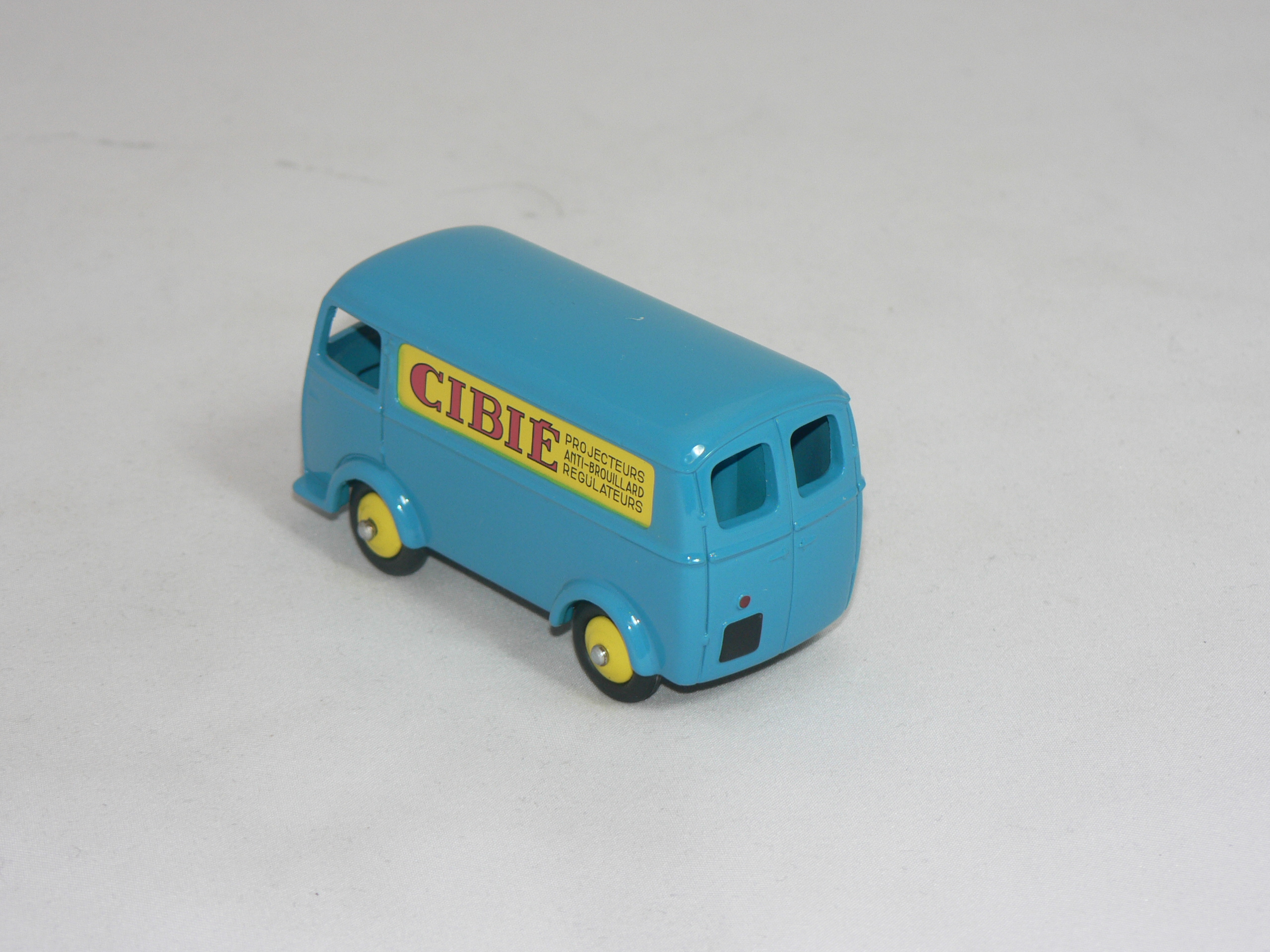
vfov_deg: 13.6
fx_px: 3999
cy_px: 476
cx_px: 635
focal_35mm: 109
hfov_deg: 18.0
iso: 80
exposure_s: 1/60
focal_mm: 18.2
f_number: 3.2
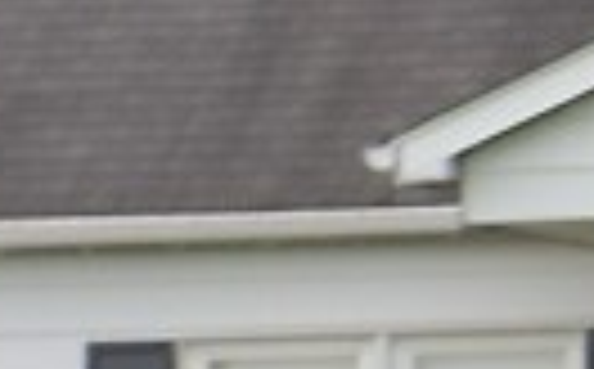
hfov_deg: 2.1
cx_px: 1516
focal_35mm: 998
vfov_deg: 1.3
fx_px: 16129
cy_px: 680
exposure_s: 1/103
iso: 80
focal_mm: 21.83
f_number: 4.9
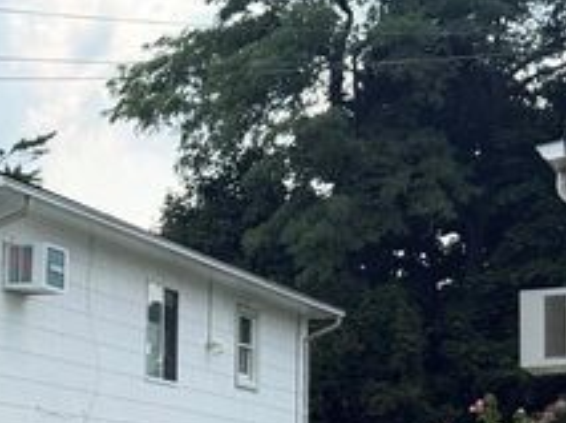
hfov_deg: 14.2
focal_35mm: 134
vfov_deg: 10.8
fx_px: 2187
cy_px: 563
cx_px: -167
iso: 80
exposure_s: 1/3378
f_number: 1.78
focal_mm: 6.76
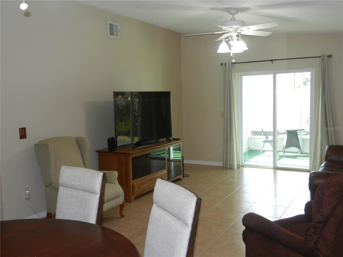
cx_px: 172
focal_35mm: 33
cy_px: 128
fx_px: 327
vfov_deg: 42.9
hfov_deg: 55.4
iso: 220
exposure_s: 1/30
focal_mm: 5.9
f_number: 3.8
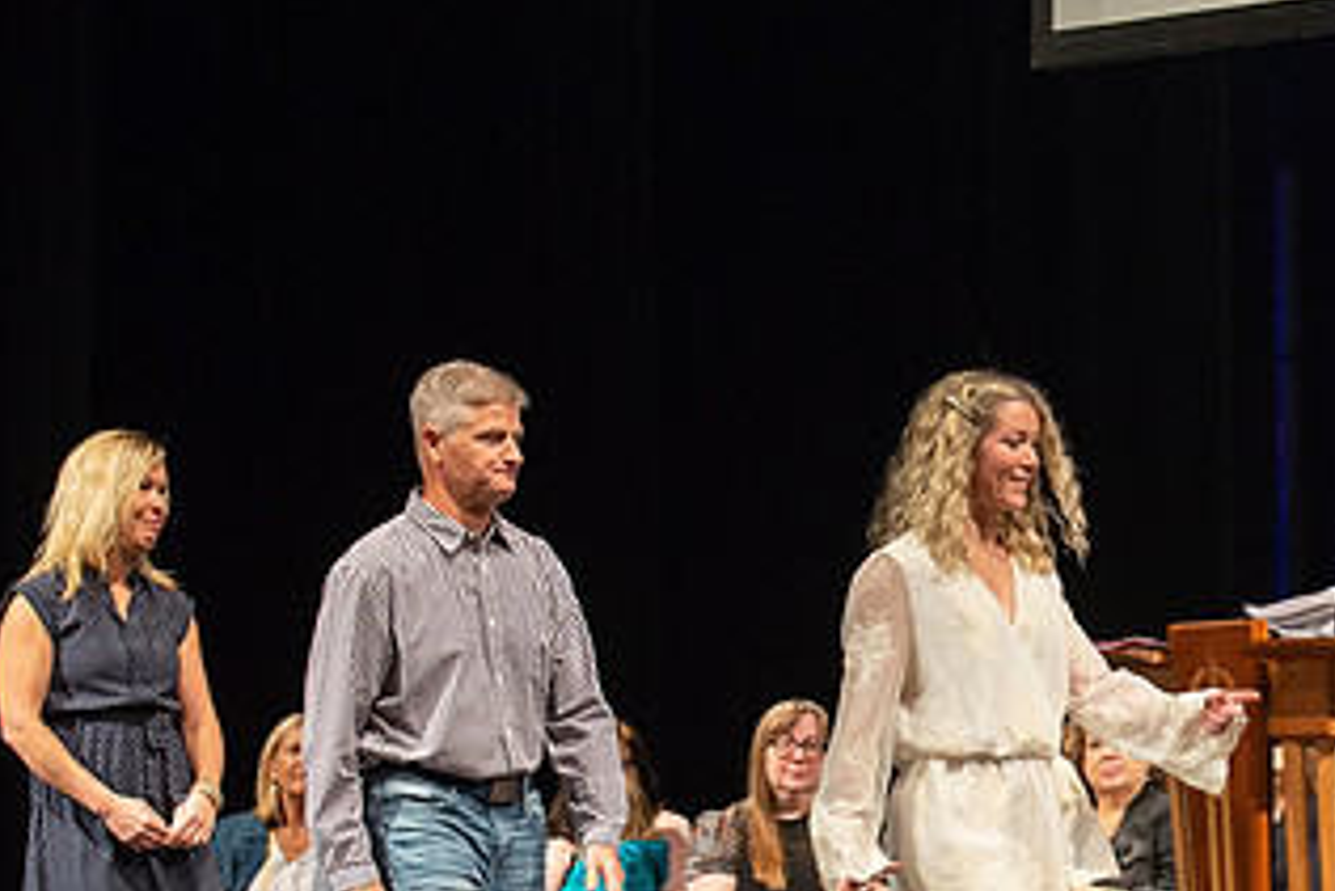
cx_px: 972
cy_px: 803
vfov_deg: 6.9
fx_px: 7346
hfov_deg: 10.4
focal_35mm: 198
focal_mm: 85
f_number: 4
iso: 1600
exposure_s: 1/100
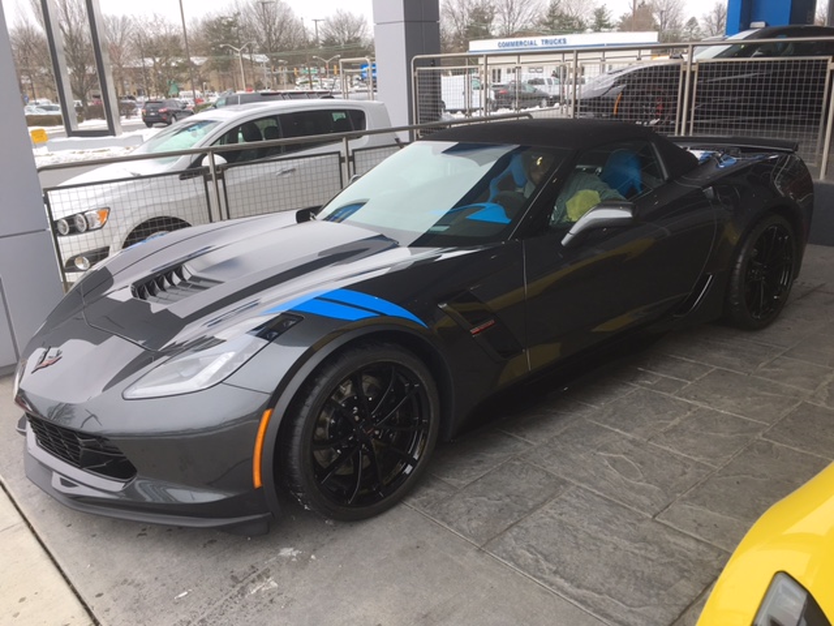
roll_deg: +2.0
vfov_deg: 48.2
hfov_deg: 61.7
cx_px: 417
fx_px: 699
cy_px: 313
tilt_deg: -17.1
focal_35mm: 29
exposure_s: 1/519
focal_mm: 4.15
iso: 25
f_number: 2.2
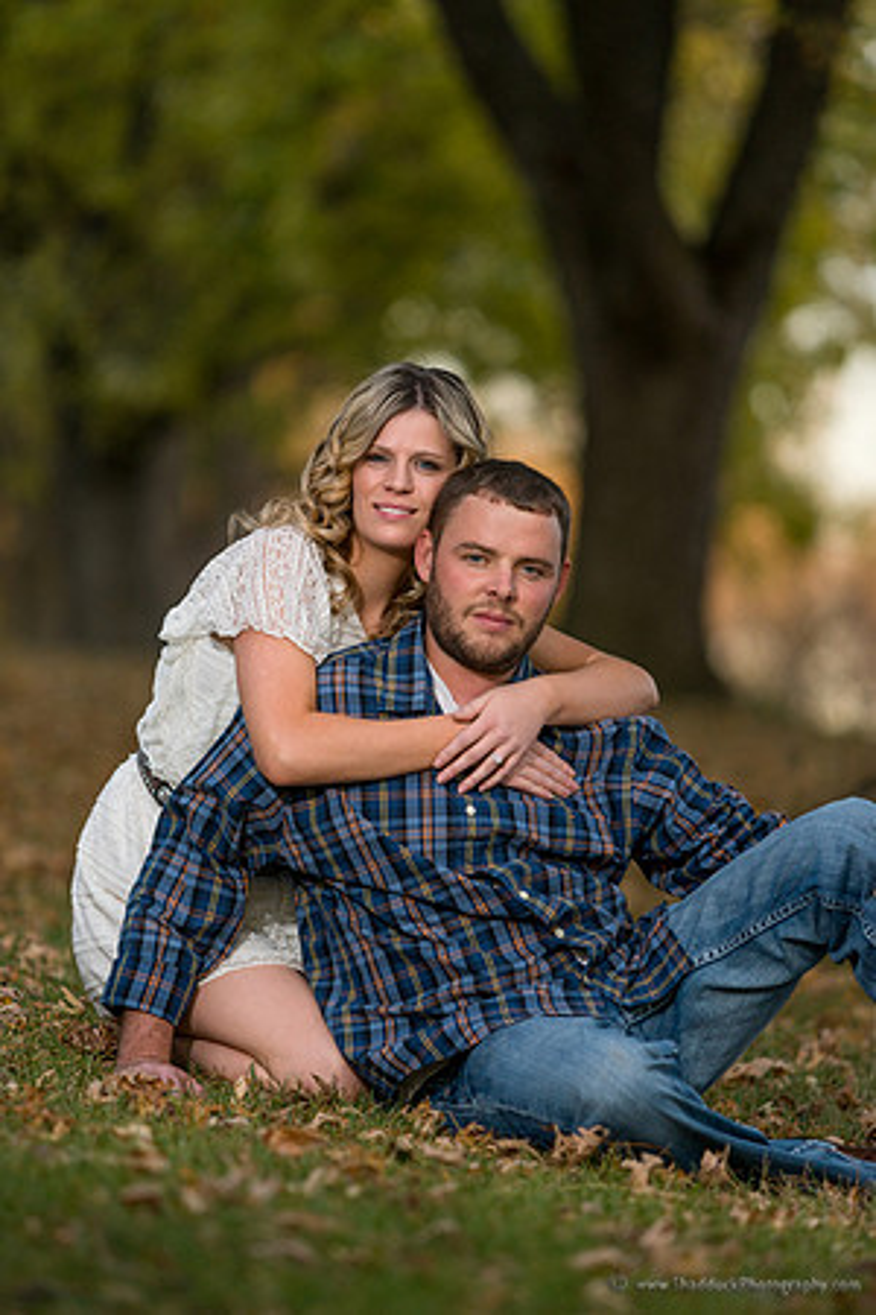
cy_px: 658
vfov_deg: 10.3
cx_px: 438
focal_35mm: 200
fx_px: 7299
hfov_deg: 6.9
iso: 500
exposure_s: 1/640
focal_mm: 200
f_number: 2.8
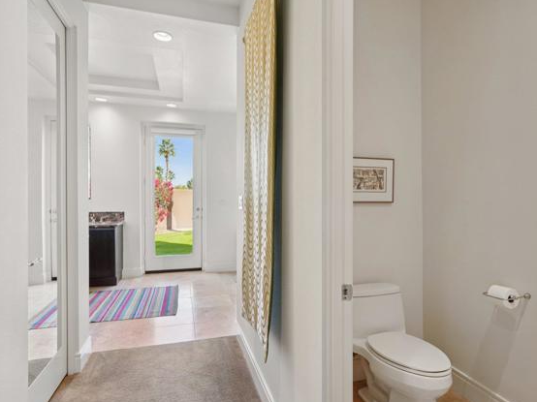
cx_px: 283
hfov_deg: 81.7
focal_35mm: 20
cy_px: 203
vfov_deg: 65.9
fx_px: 310
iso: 400
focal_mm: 18
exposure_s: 1/25
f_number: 8
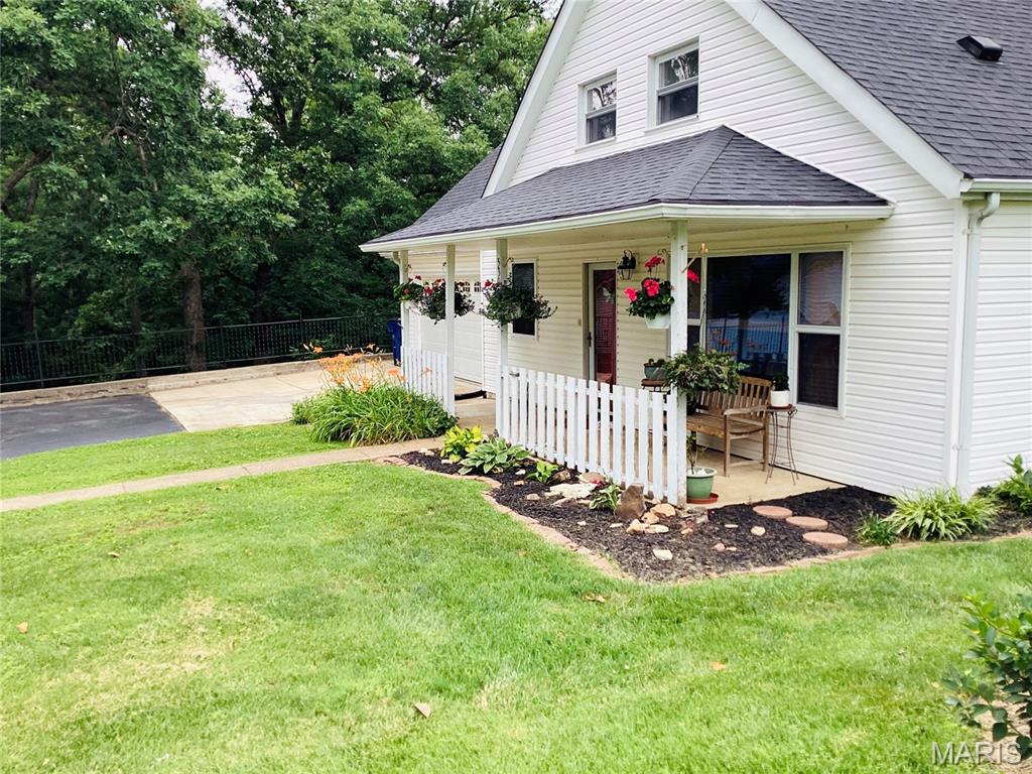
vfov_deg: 45.4
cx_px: 516
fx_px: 924
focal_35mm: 31
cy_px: 387
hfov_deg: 58.4
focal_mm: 3.3
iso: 25
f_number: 2.4
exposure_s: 1/339
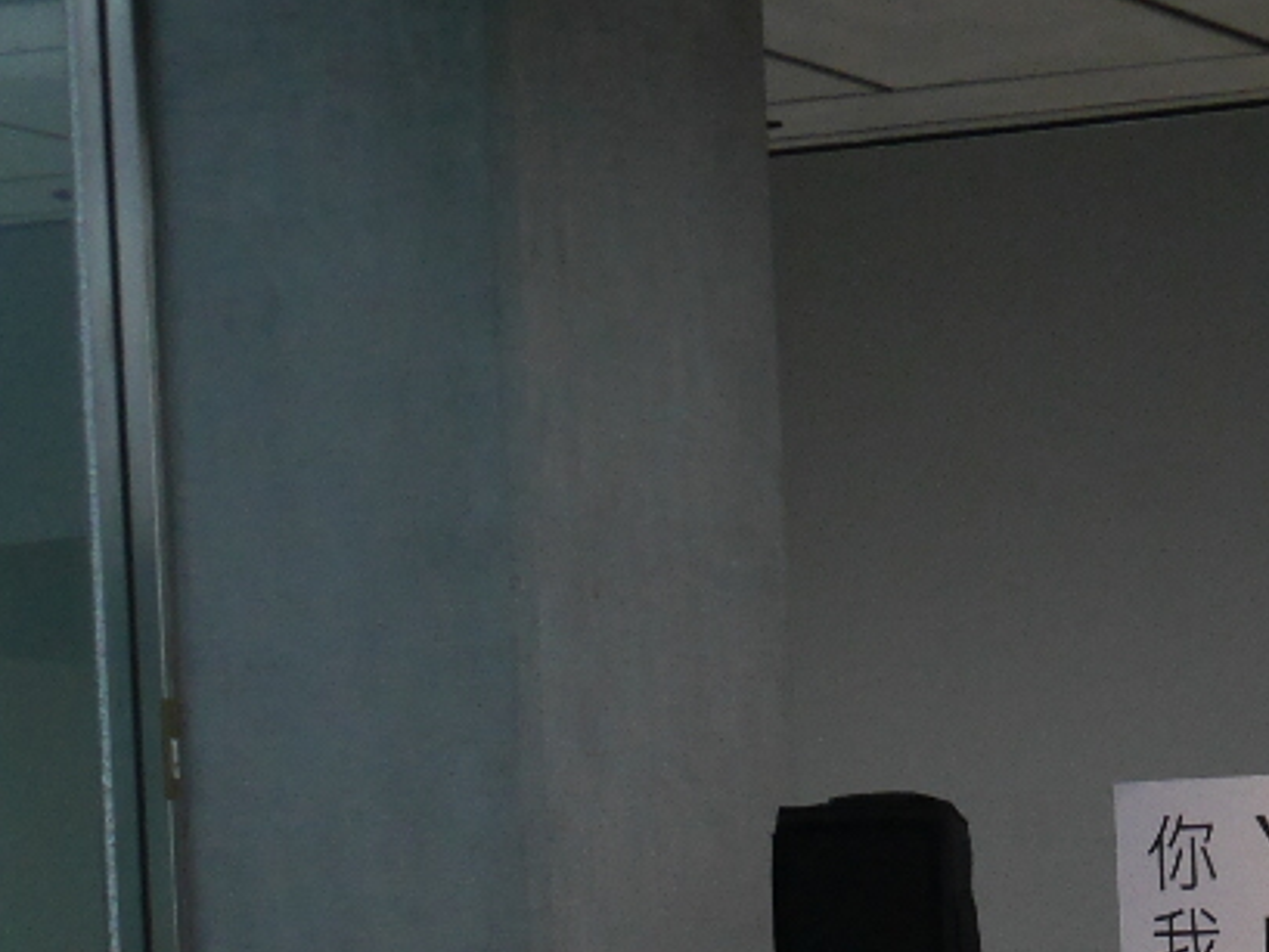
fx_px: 5501
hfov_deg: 12.7
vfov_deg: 9.7
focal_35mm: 150
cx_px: 1739
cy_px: 1275
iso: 1000
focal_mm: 24
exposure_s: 1/60
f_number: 5.2
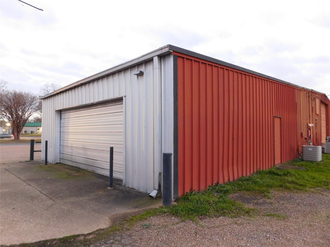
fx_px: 219
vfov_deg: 58.9
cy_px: 124
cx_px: 165
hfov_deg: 73.9
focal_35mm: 23
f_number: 3
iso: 640
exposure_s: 1/8
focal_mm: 4
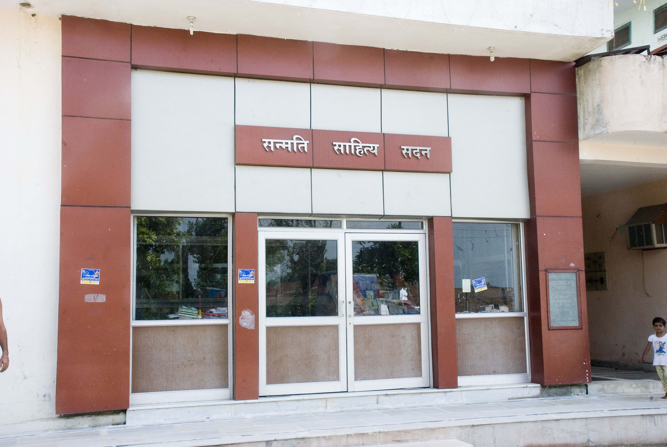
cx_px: 334
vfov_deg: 34.3
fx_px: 723
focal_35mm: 39
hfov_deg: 49.5
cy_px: 224
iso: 200
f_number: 16
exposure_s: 1/60
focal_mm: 26
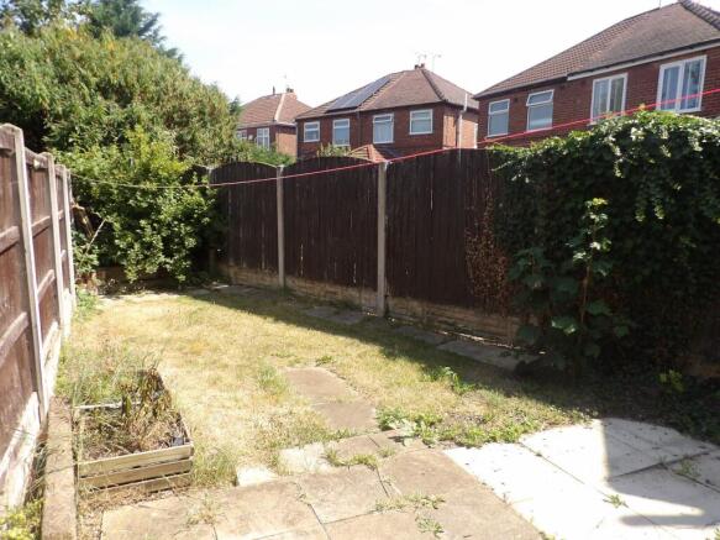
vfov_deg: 56.8
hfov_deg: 71.6
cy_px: 270
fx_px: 499
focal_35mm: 24
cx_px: 360
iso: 100
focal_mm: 4.3
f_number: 3.2
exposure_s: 1/523
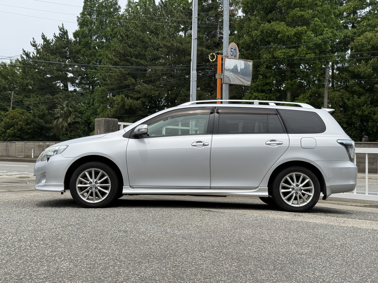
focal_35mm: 48
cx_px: 189
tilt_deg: +1.2
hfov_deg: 39.7
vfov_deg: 30.3
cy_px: 142
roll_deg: -1.8
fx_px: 524
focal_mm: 6.76
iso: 64
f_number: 1.78
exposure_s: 1/4329
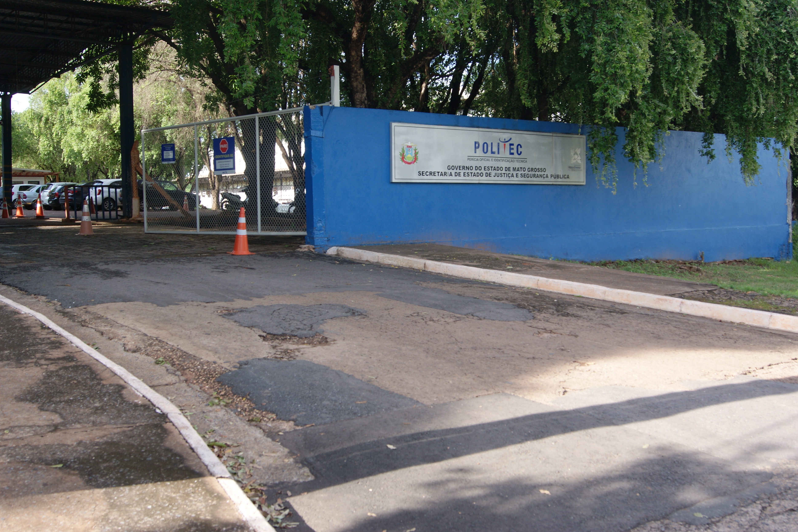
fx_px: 820
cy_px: 262
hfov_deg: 51.9
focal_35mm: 37
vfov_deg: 35.9
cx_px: 400
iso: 100
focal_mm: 24
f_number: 7.1
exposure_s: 1/60
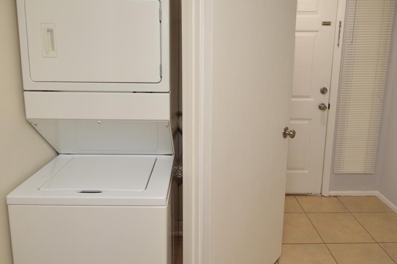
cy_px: 109
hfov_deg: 76.2
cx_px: 201
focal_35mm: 23
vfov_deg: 54.7
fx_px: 253
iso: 400
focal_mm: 12
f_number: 4.5
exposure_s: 1/80
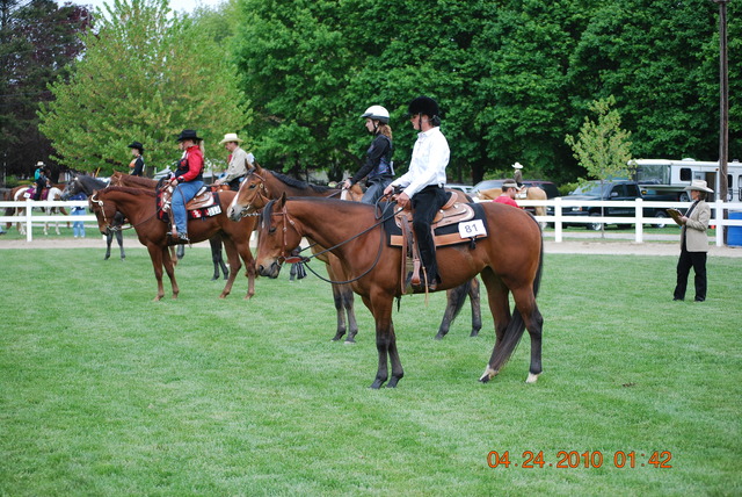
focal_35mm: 82
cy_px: 248
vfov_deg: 16.6
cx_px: 371
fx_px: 1702
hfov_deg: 24.6
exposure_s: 1/500
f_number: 4.2
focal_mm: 55
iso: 200
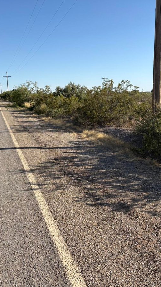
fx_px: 289
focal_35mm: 38
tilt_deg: -8.5
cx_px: 62
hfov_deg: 31.1
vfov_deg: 52.8
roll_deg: -0.2
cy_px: 143
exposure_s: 1/3448
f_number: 1.6
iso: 50
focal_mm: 5.96
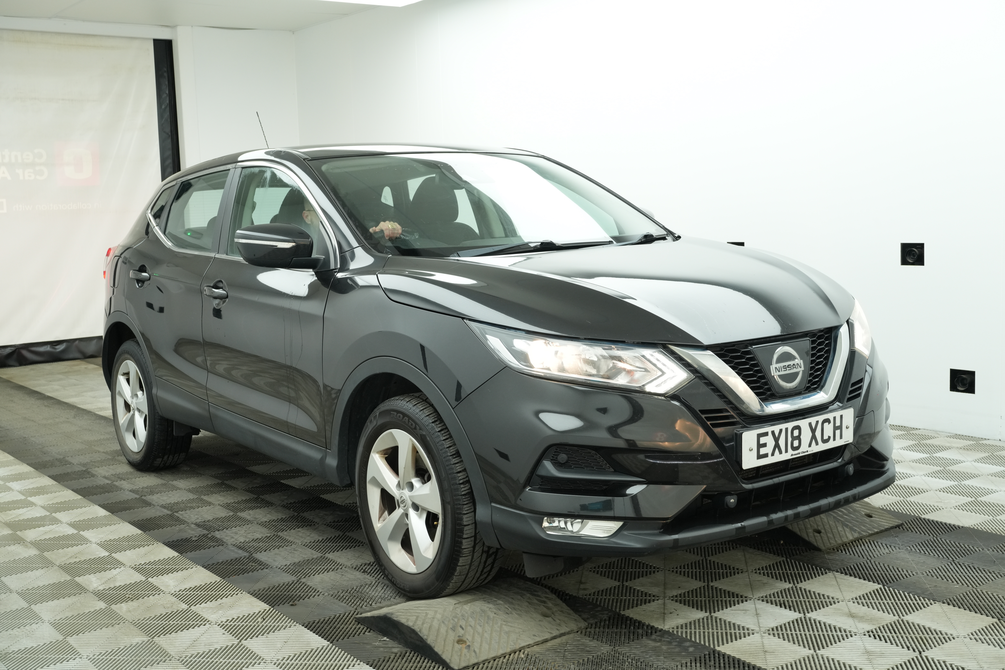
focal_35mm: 40
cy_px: 335
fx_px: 1117
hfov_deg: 48.5
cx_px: 502
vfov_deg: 33.4
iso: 800
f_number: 8
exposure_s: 1/20
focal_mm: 40
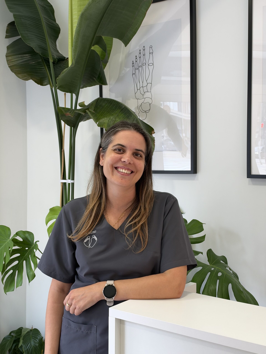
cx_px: 133
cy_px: 177
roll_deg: -0.4
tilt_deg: -2.9
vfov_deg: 39.7
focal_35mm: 48
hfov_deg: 30.3
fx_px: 492
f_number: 1.8
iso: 80
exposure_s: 1/100
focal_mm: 6.93
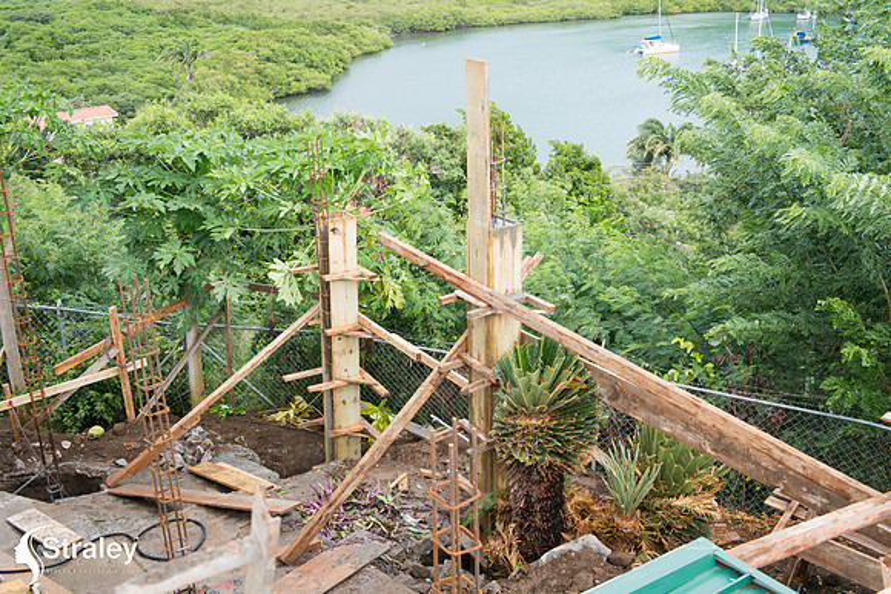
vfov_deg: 36.9
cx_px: 446
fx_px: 891
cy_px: 297
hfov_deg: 53.1
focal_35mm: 36
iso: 400
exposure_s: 1/125
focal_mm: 36
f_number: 6.3
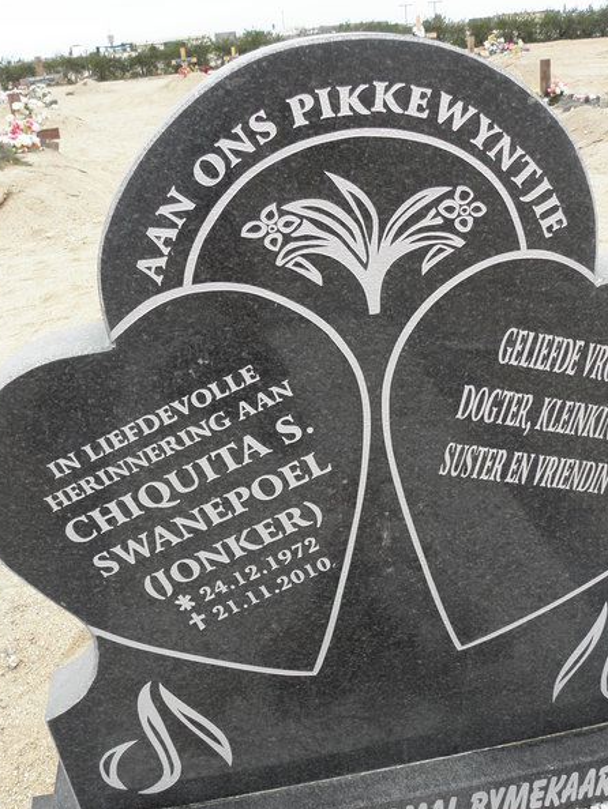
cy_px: 475
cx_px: 345
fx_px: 819
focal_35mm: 35
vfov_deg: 52.3
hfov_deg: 40.6
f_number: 2.8
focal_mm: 4.6
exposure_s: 1/60
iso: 64
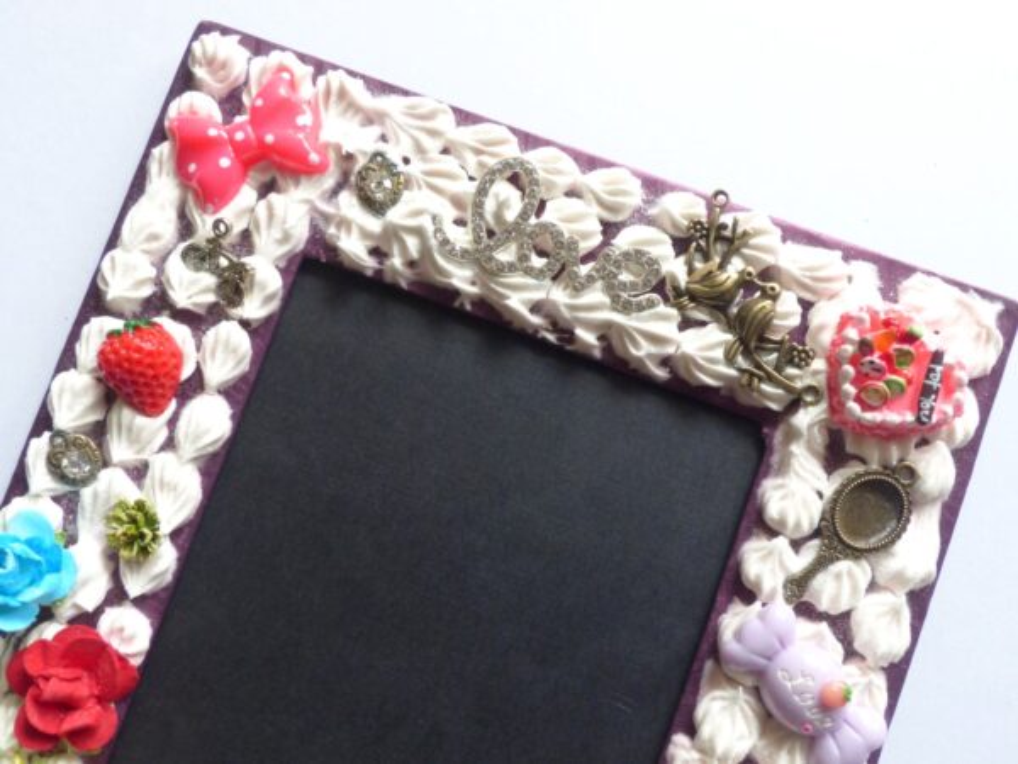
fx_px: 853
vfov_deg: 48.2
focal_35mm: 29
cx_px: 509
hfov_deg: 61.7
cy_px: 382
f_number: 5
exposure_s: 1/60
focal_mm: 5.2
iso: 200
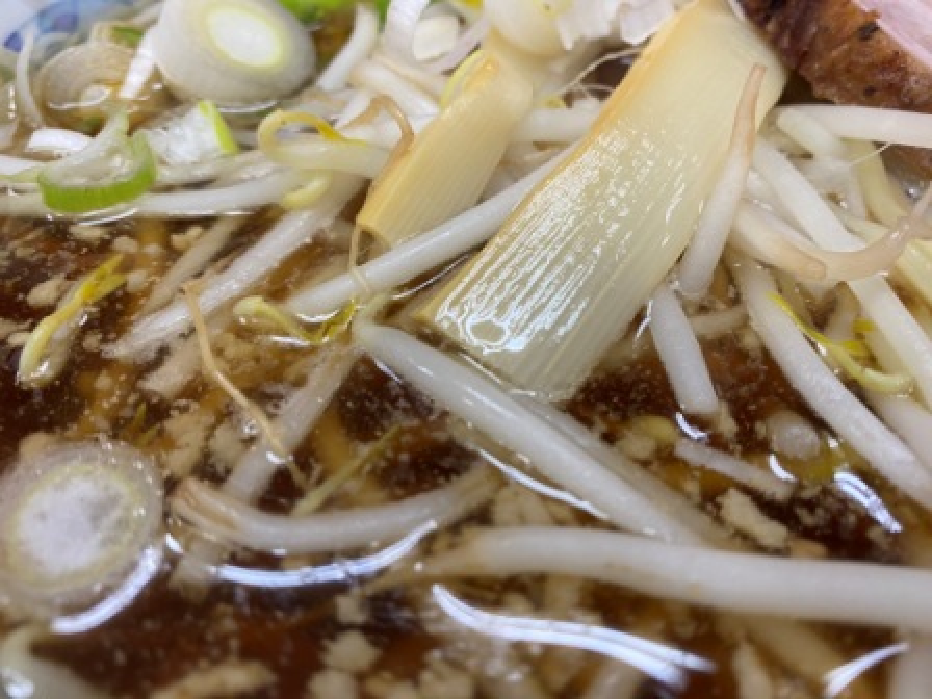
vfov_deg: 53.1
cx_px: 466
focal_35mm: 26
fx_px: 700
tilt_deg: -47.3
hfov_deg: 67.3
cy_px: 350
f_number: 1.8
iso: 100
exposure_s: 1/60
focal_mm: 4.25
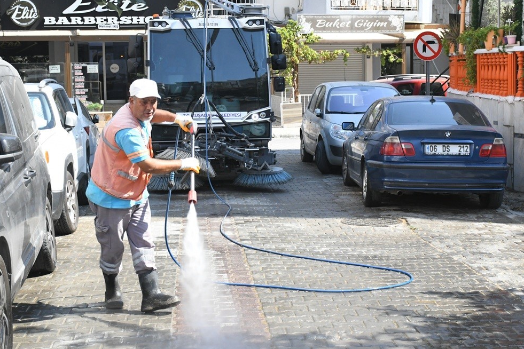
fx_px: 859
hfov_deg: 33.9
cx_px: 270
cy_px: 168
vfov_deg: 23.0
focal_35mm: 59
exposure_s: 1/4000
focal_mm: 35
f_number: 4.5
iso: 2000
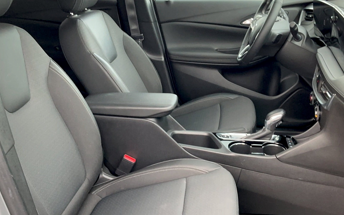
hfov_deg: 59.6
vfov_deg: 39.3
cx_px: 173
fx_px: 300
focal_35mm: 32
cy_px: 91
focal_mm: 3
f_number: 1.8
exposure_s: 1/60
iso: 100
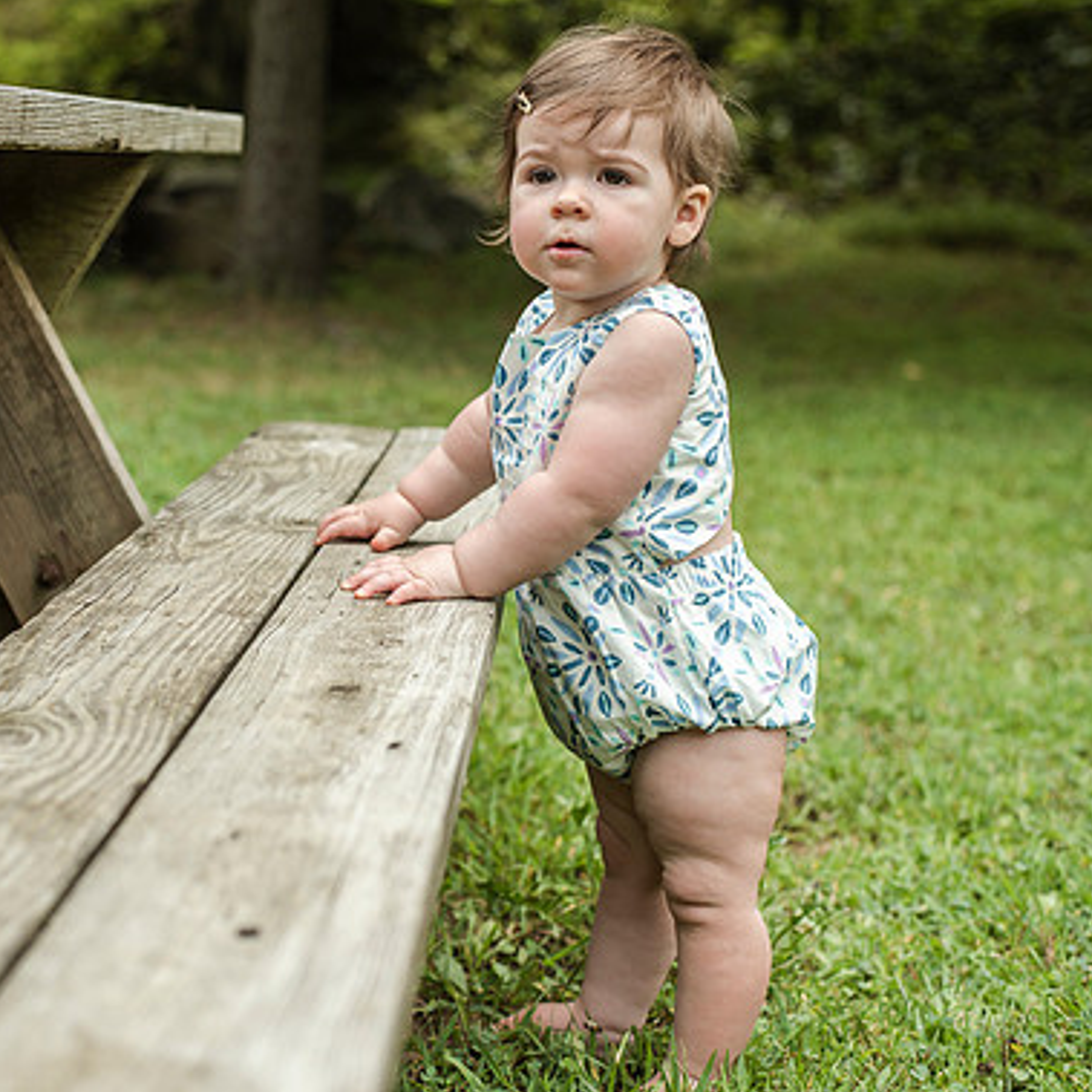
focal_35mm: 65
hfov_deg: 26.2
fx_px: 2320
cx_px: 314
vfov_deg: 26.5
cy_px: 546
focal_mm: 50
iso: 400
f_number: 3.5
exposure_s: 1/1600
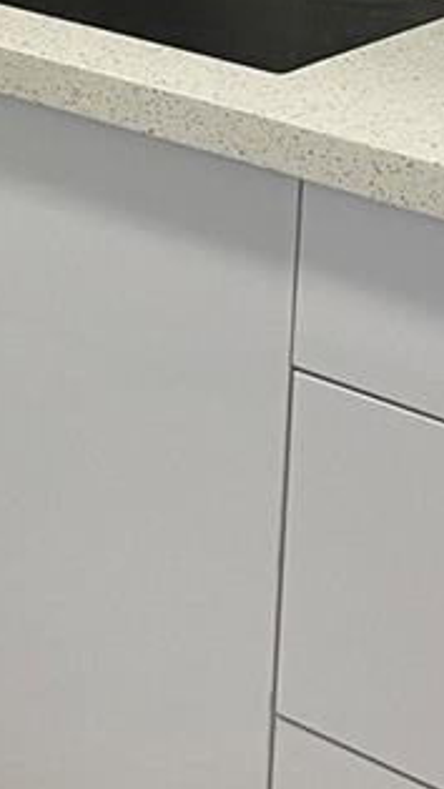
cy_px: -170
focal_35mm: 108
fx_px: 2262
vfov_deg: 18.7
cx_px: -50
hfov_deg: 11.1
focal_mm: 4.25
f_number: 1.8
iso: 80
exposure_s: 1/60
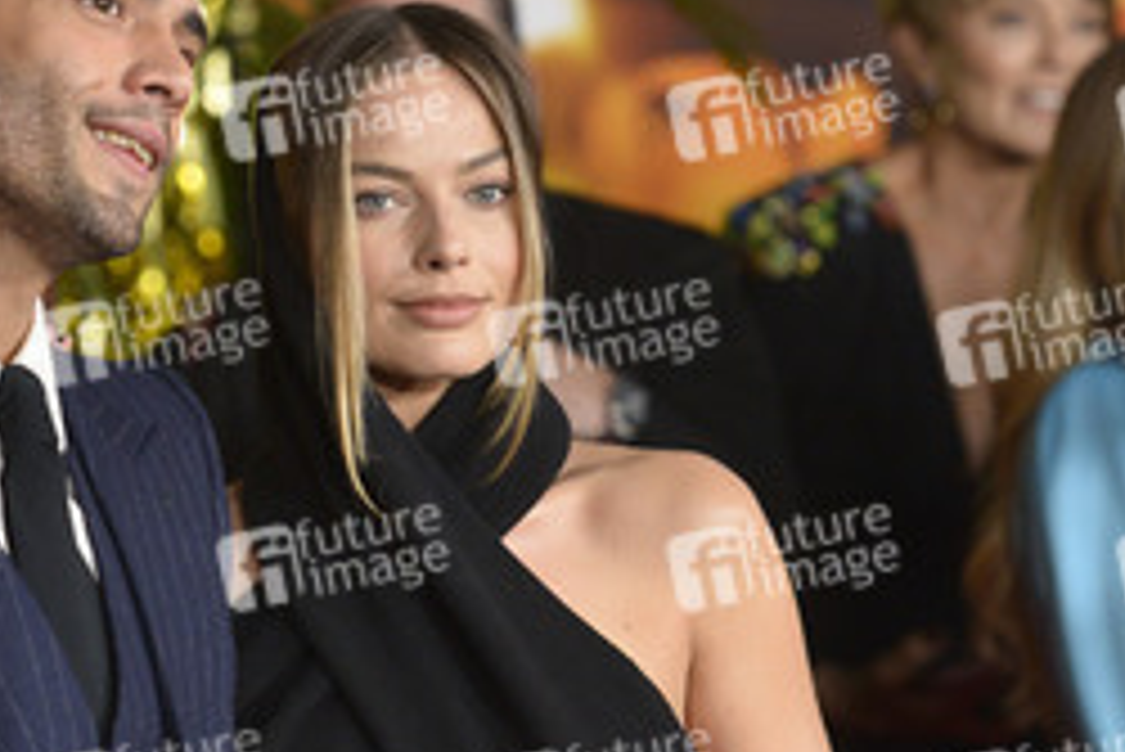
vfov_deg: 5.1
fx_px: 8442
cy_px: 446
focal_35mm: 270
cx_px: 212
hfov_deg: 7.6
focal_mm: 150
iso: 2000
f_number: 4.5
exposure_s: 1/320
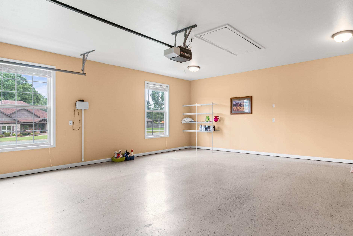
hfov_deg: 82.0
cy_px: 122
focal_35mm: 20
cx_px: 226
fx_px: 196
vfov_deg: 61.9
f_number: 9
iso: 250
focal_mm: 10
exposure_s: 1/2
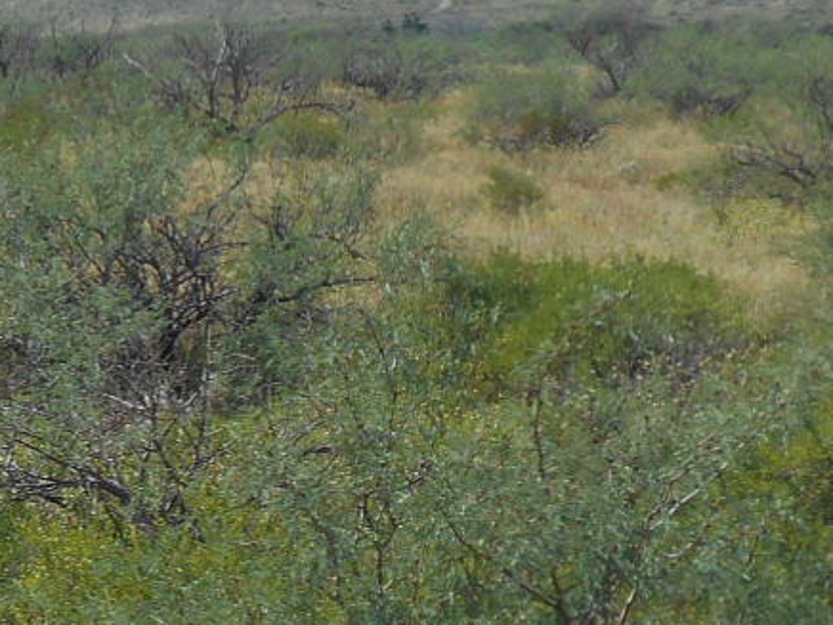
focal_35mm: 180
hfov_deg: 10.7
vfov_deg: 8.2
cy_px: 484
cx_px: -344
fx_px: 4332
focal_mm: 8.8
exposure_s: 1/800
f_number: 4.5
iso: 80
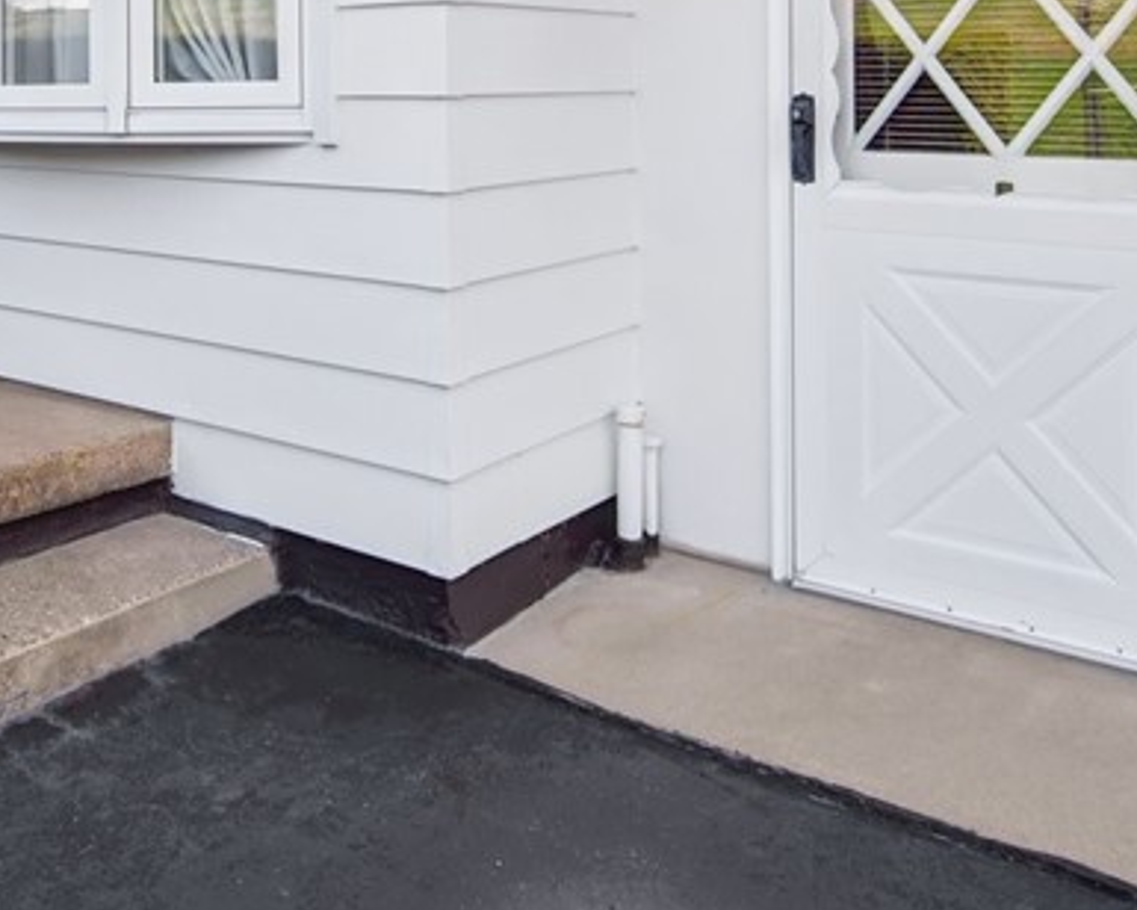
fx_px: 1245
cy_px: 50
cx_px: 406
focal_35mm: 37
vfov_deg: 36.9
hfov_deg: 48.5
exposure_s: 1/200
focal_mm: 14
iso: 50
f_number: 11
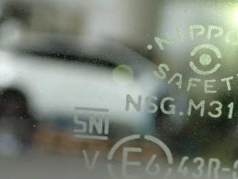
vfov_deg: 20.7
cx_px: 189
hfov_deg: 26.9
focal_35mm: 71
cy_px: 99
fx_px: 488
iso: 800
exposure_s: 1/60
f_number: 2.8
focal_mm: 7.31
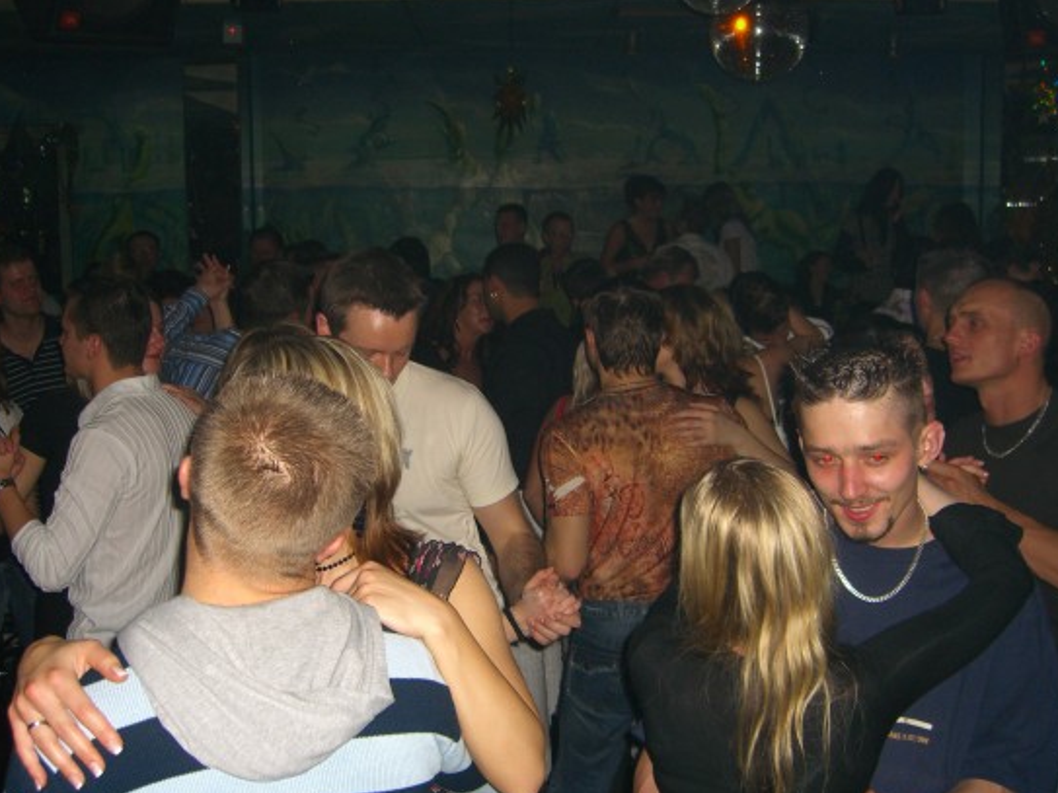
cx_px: 530
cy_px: 399
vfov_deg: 34.3
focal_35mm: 42
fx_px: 1283
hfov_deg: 44.8
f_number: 2.8
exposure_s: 1/60
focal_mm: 7.9
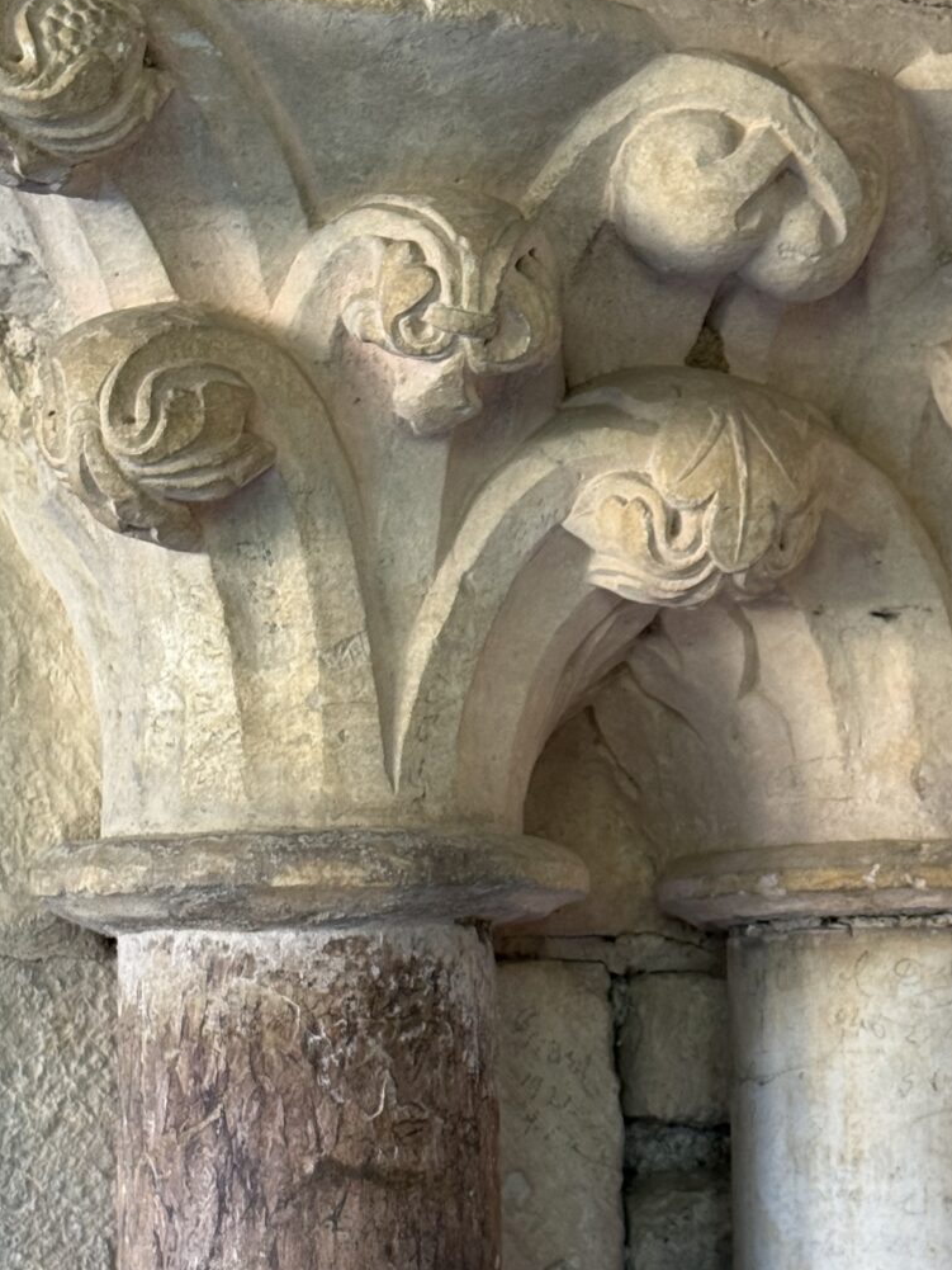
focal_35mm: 89
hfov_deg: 16.4
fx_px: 3263
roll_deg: +1.5
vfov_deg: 21.9
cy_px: 894
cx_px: 819
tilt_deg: +3.7
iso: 160
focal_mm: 6.76
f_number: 1.78
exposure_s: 1/60
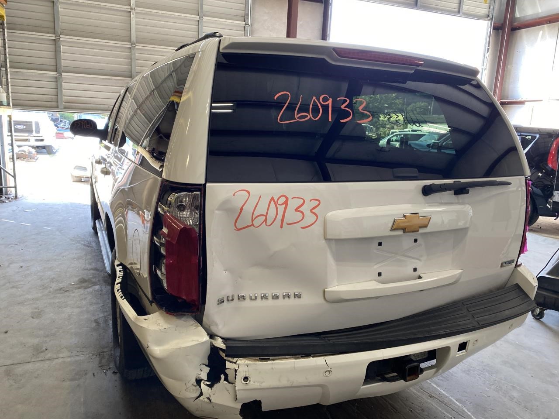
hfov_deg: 67.3
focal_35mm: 26
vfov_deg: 53.1
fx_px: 420
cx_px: 280
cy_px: 210
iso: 125
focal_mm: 4.25
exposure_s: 1/108
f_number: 1.8
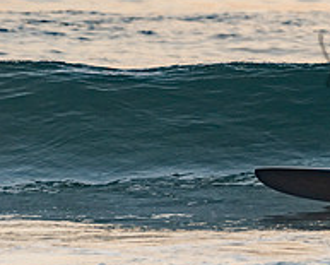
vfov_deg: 1.8
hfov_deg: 2.2
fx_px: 8539
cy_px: 45
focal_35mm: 873
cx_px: 494
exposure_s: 1/320
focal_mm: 310
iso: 280
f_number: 5.6
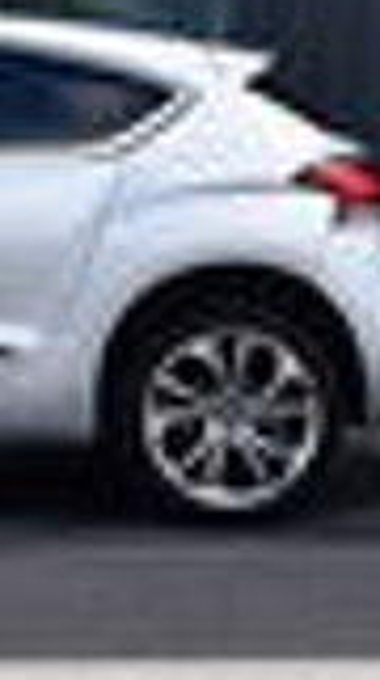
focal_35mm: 127
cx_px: -211
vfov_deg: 16.9
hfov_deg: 9.3
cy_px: 209
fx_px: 2278
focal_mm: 27
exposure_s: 1/250
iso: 400
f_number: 10
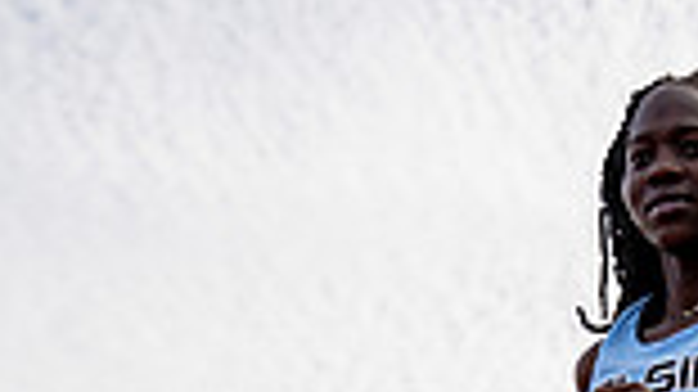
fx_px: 1739
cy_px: 928
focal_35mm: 94
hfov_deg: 22.0
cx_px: 666
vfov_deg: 11.0
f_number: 4.5
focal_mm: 31
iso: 160
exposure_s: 1/1250
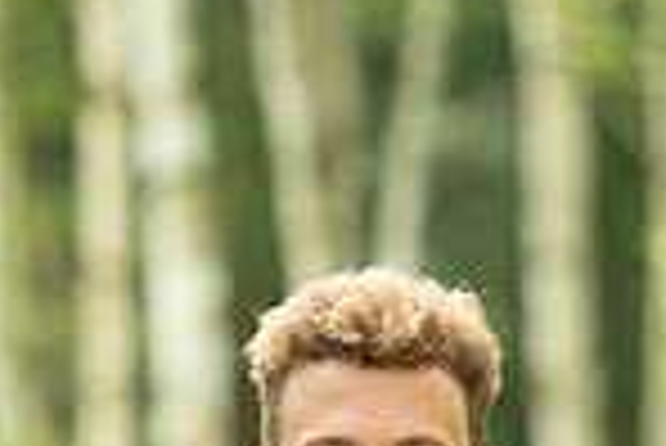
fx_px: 10500
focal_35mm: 567
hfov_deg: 3.6
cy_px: 845
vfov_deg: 2.4
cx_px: 495
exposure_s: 1/200
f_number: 3.2
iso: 400
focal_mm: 145
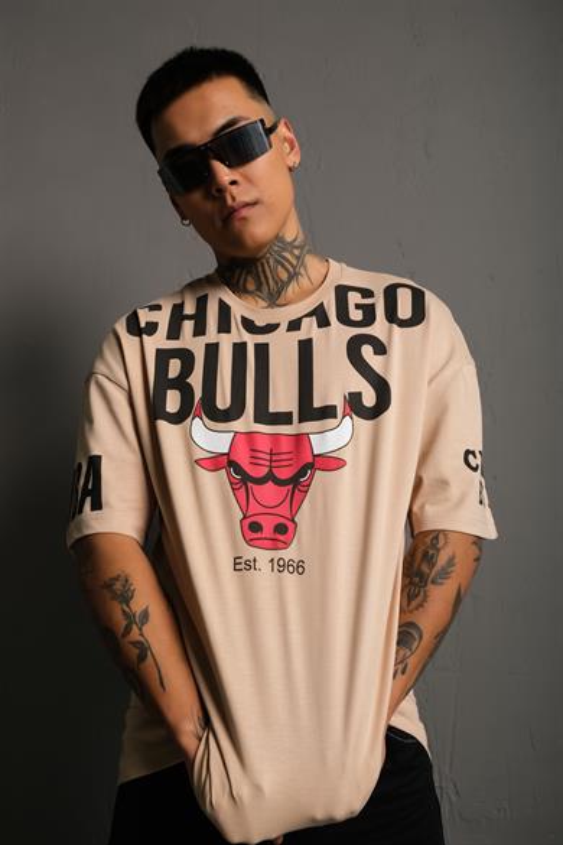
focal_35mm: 35
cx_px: 282
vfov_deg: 54.4
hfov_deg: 37.9
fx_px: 821
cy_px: 422
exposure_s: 1/160
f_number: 5
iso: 160
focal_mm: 23.3
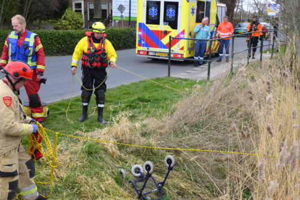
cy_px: 131
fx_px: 425
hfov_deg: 38.7
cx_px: 180
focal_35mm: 51
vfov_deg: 26.3
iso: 200
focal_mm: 34
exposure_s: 1/160
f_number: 5.6
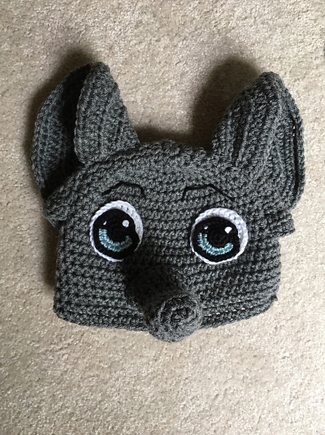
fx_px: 364
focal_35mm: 29
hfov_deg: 48.1
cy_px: 218
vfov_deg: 61.7
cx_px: 162
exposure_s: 1/30
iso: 100
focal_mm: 4.15
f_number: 2.2
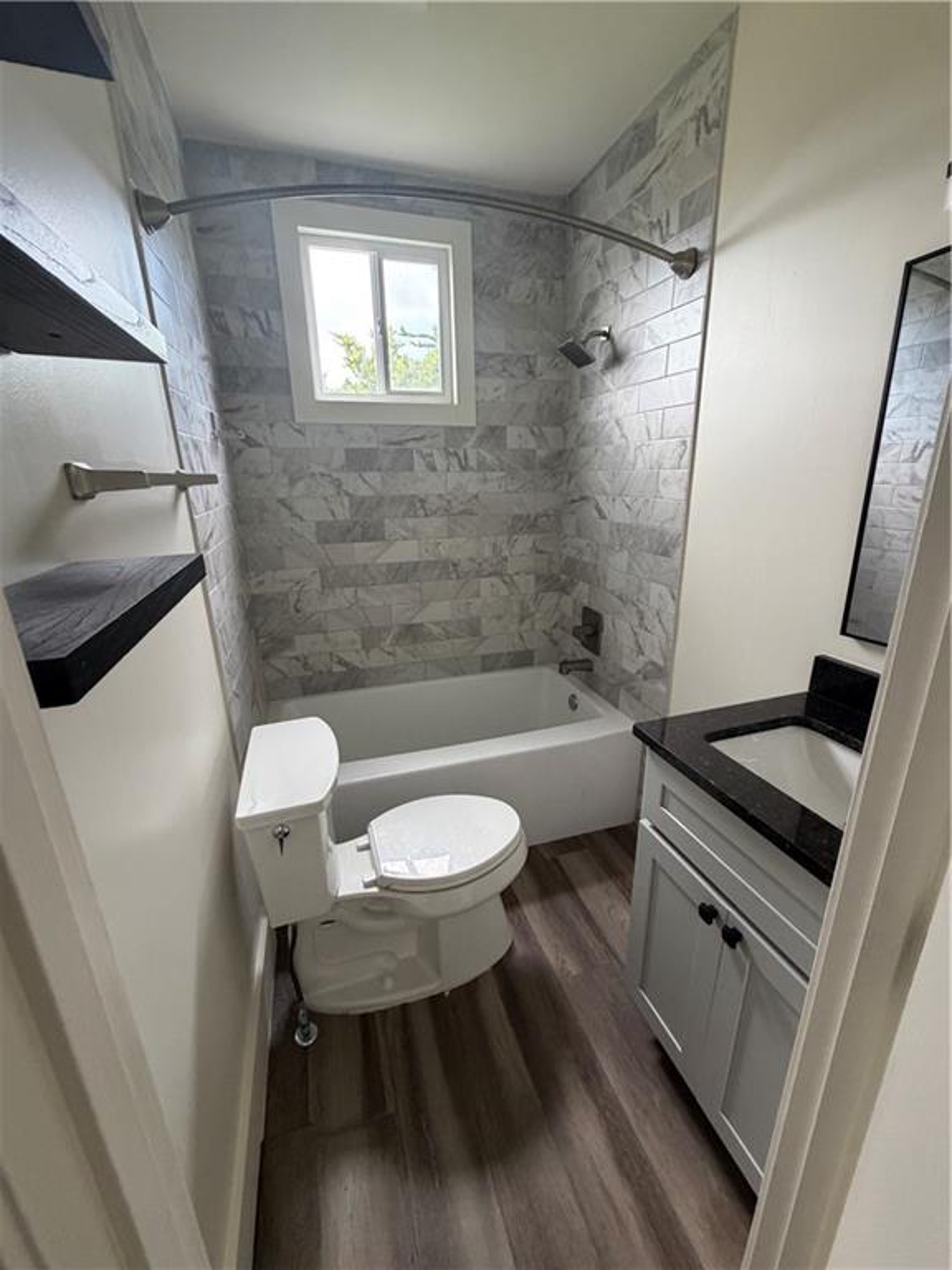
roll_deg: +2.2
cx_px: 476
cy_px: 635
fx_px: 513
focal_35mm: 14
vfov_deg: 102.1
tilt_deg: -18.2
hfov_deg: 85.7
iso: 320
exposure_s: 1/114
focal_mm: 2.22
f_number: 2.2
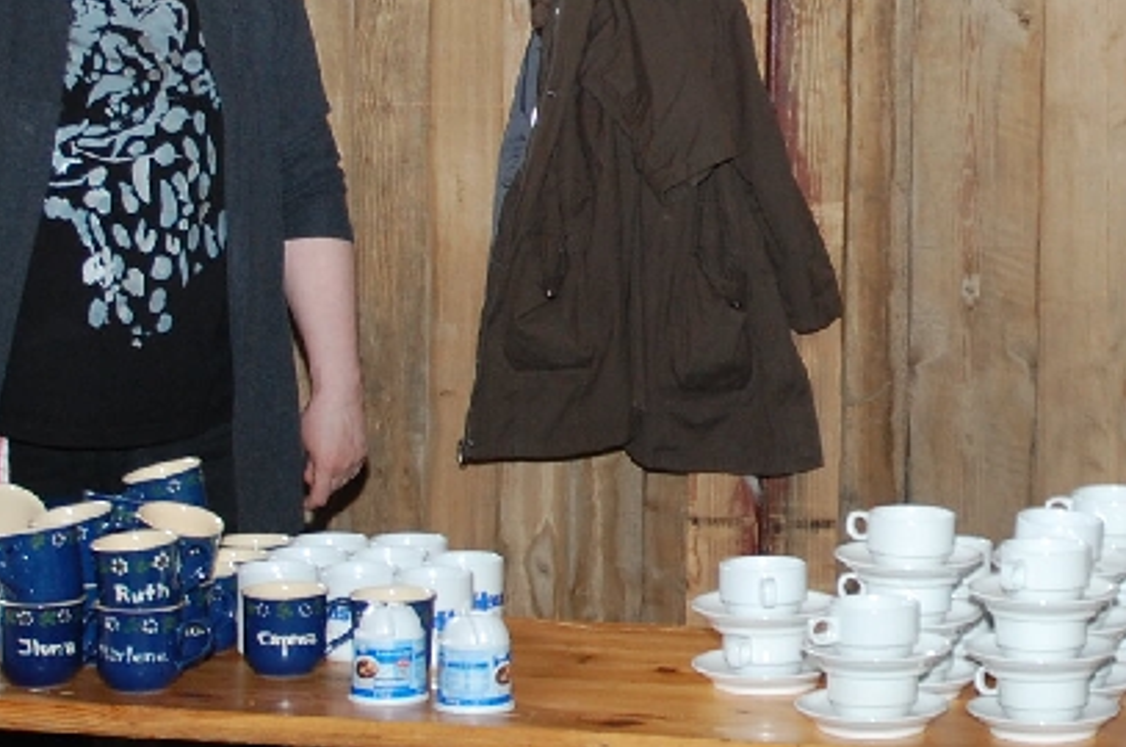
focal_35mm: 142
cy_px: 113
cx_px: 1055
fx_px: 4434
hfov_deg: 14.3
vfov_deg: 9.6
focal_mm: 32
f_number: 4.2
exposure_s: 1/60
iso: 400
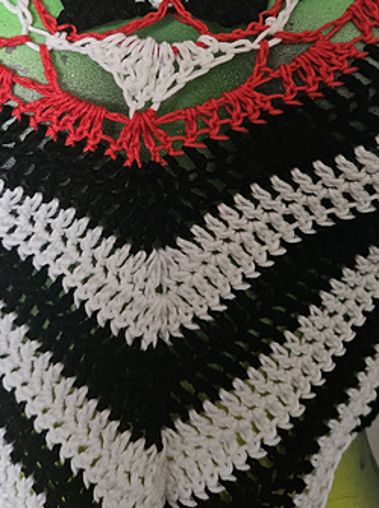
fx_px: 644
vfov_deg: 41.5
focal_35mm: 44
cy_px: 115
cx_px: 192
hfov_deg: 32.8
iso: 1000
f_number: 1.8
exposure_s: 1/25
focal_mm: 5.4
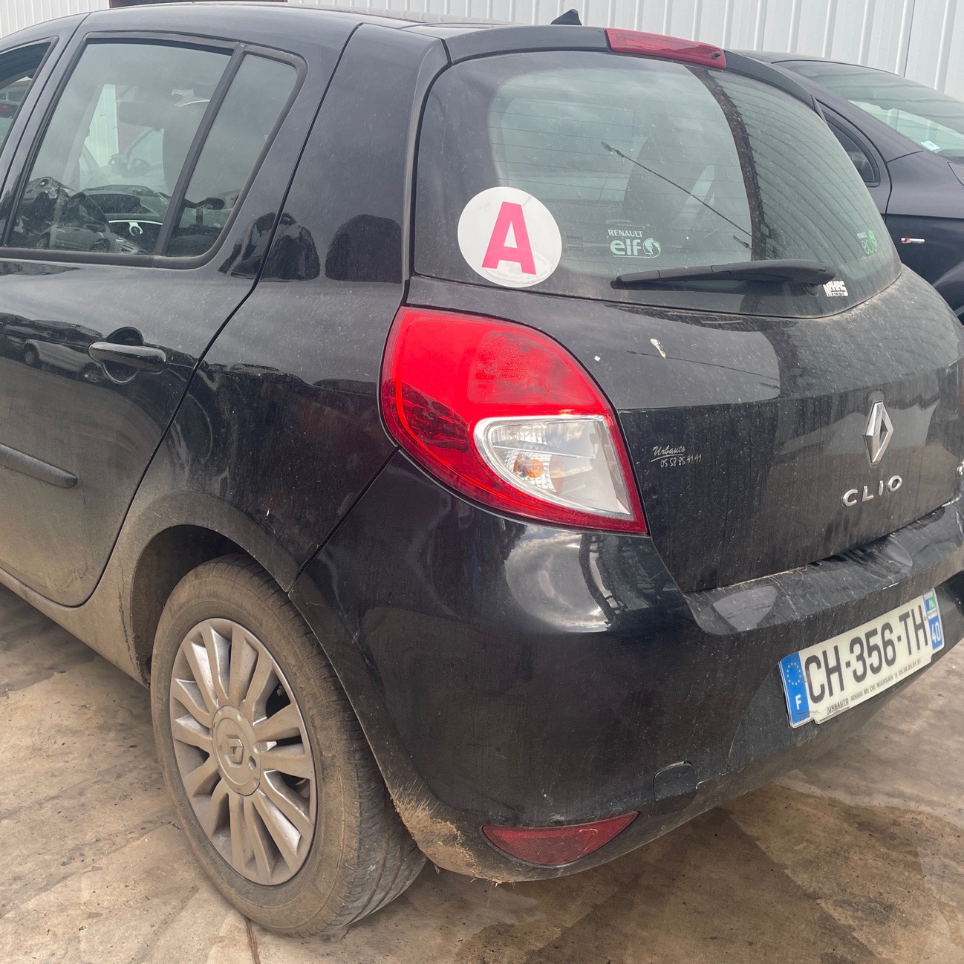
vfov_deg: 48.5
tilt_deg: -16.9
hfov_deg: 48.3
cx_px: 417
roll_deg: +0.6
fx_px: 1071
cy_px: 484
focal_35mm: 34
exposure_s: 1/452
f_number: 1.6
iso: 32
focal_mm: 4.2
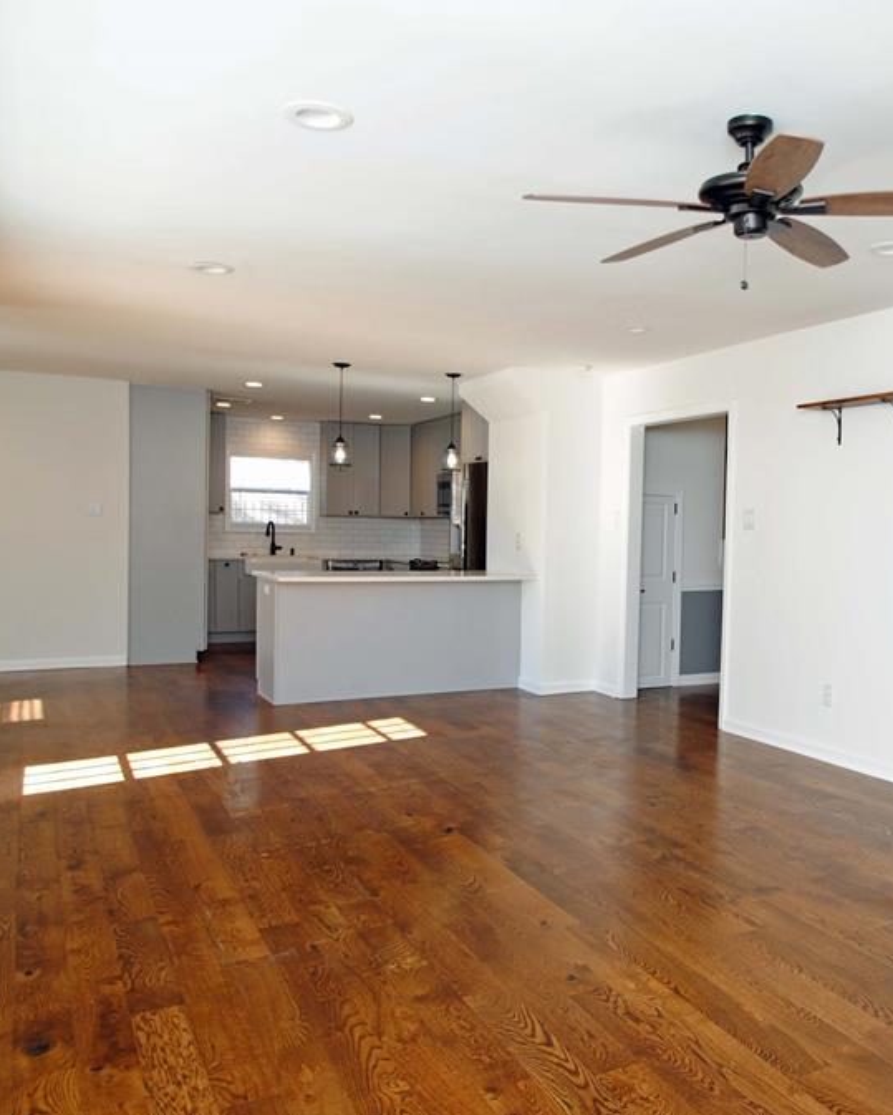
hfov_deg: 47.1
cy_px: 554
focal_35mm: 30
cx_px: 646
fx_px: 990
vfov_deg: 58.7
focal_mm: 14
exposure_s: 1/80
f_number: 4.5
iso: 200
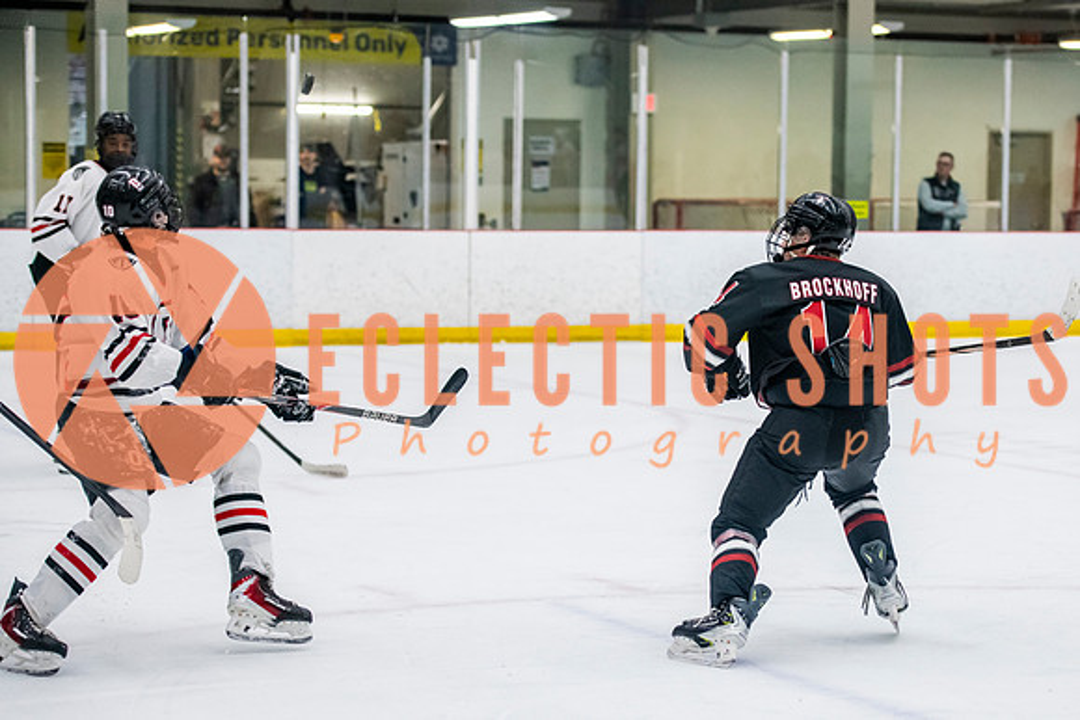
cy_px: 434
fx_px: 3128
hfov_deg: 19.5
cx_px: 686
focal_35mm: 104
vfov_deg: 13.1
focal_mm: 82
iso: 2500
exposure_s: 1/800
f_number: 3.2
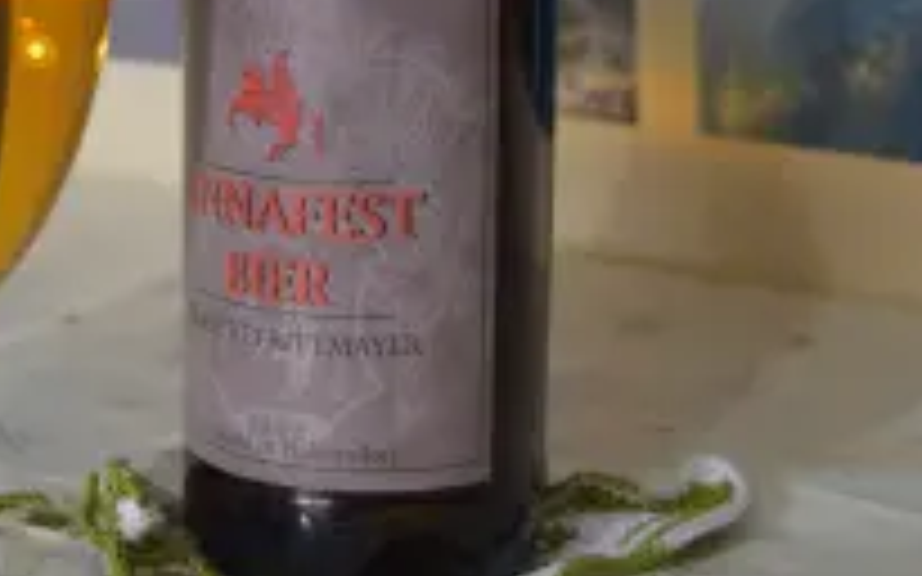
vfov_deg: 9.8
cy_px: 151
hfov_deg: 15.4
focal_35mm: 134
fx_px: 3366
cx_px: 81
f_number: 5.3
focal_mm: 45
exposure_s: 1/60
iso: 900
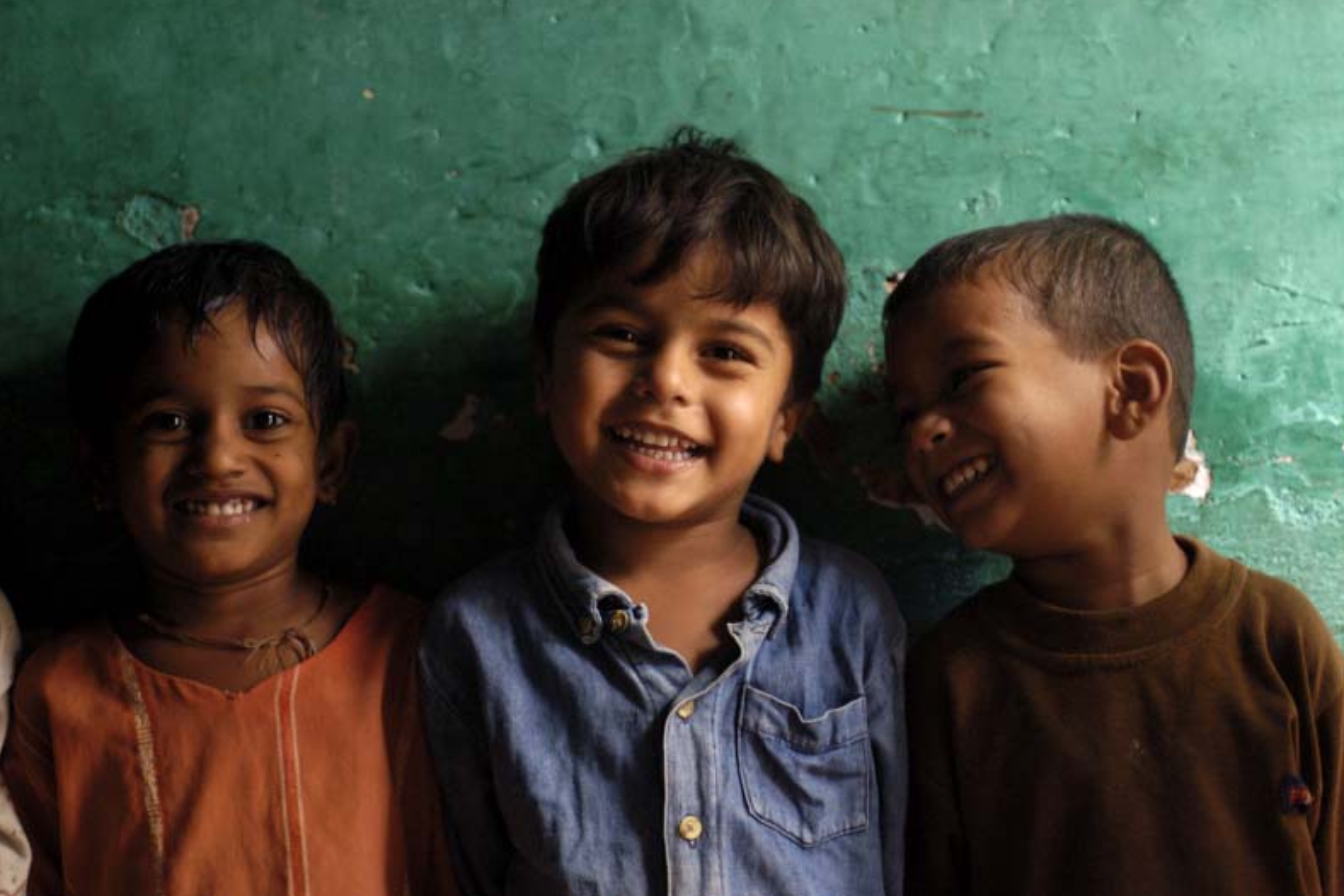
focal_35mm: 79
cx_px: 680
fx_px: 2949
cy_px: 445
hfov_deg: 25.7
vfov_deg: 17.3
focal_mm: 52
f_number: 2.8
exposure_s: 1/125
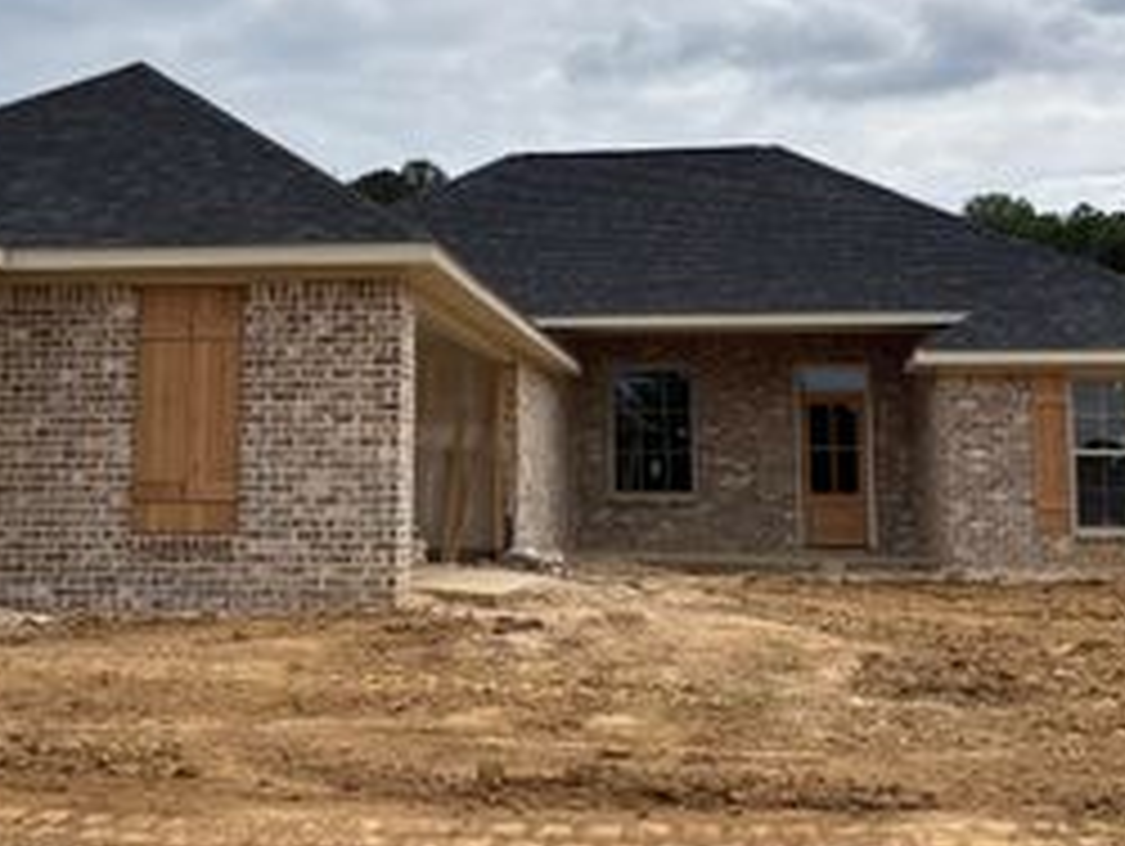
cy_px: 254
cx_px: 477
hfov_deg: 36.7
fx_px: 1692
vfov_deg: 27.8
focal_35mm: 52
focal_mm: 5.96
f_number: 1.6
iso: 50
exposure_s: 1/8850
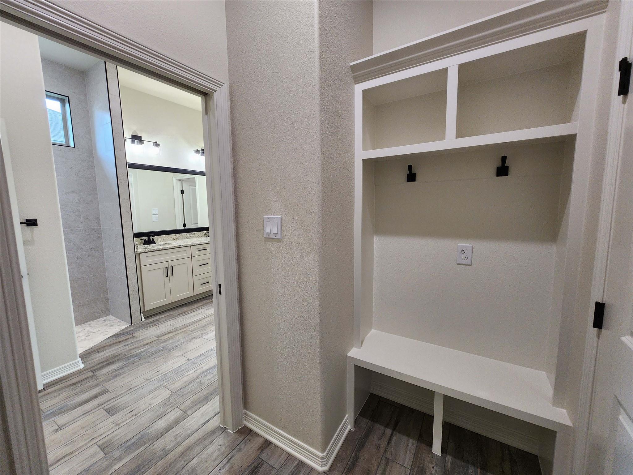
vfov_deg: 89.9
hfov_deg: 106.2
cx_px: 316
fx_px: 238
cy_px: 238
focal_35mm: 13
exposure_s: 1/60
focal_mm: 2.2
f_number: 2.2
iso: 160
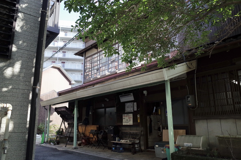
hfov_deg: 65.6
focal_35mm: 28
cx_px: 120
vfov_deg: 46.2
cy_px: 80
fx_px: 187
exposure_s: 1/800
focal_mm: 18.3
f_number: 3.5
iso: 500
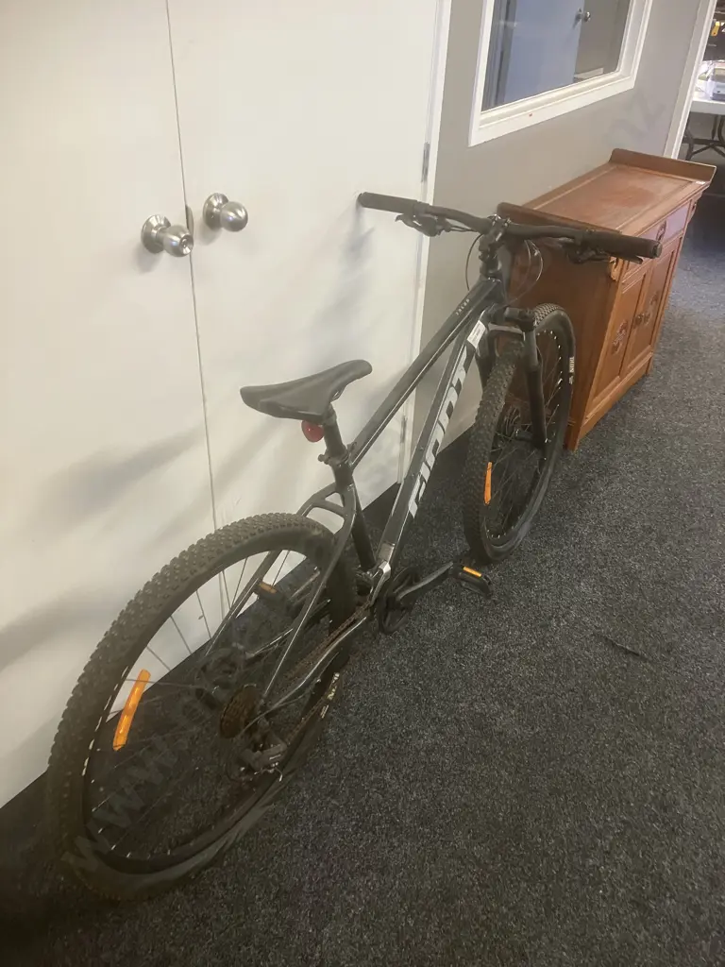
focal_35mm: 28
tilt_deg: -33.9
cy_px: 484
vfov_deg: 63.4
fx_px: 782
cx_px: 362
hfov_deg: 49.7
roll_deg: -1.5
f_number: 1.8
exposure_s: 1/50
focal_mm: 3.99
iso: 200
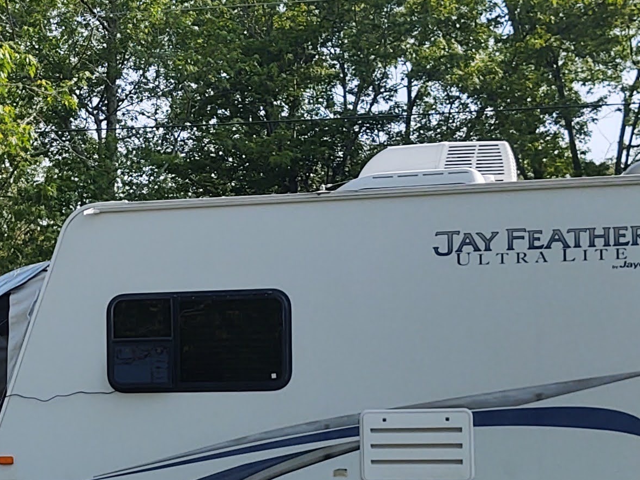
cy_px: 403
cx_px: 65
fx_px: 1701
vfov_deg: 15.9
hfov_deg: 20.9
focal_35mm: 92
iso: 100
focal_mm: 4.75
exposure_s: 1/4592
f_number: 1.7
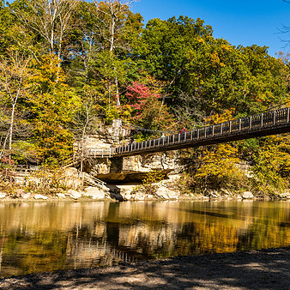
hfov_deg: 45.3
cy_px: 156
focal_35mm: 35
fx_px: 332
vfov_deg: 47.2
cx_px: 223
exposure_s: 1/200
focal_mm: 24
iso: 125
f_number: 8
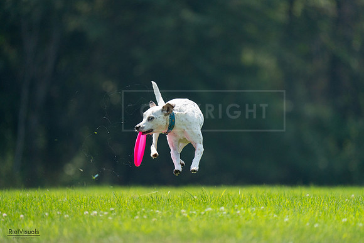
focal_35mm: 600
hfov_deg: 3.4
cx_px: 182
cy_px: 122
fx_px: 6068
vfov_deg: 2.3
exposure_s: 1/4000
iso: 2000
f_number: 6.3
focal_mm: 600
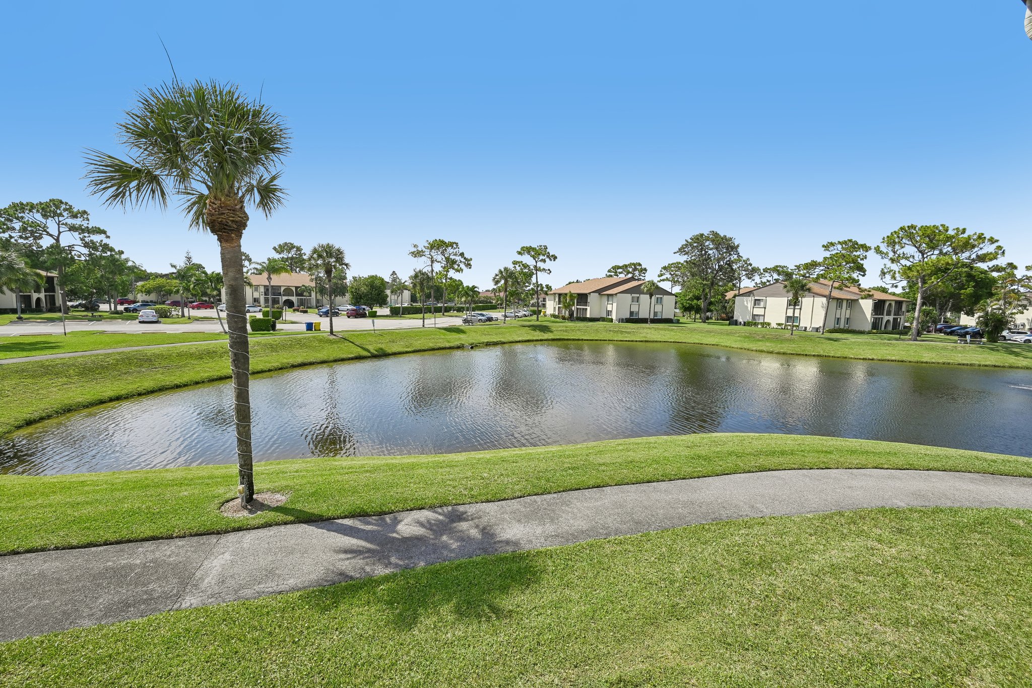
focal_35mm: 14
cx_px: 516
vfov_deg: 81.2
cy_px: 344
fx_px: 401
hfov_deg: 104.3
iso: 200
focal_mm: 14
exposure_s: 1/800
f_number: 8
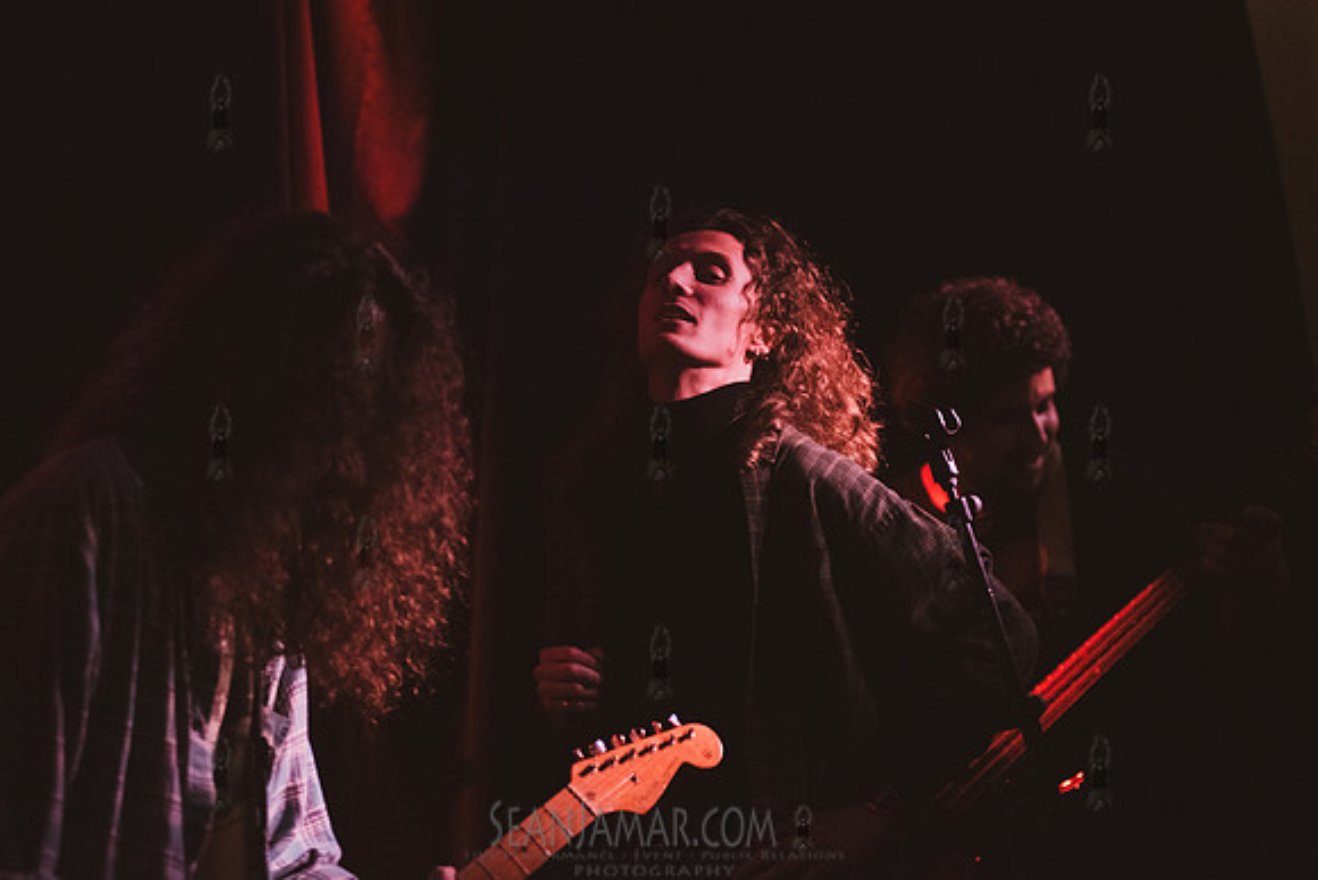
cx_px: 672
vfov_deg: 15.9
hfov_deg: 23.7
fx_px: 3140
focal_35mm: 86
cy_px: 408
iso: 8000
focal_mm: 80
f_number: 2.8
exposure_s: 1/400
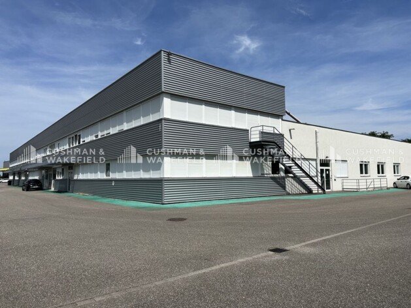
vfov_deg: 56.8
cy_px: 154
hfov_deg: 71.6
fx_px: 285
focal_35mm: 24
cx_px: 206
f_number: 1.78
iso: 80
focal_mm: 6.86
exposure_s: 1/8929
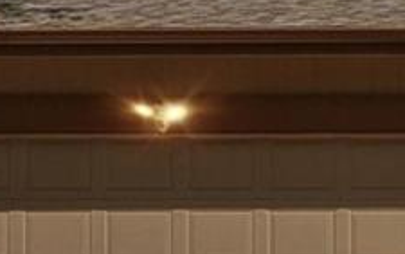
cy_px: 220
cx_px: 812
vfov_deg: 10.9
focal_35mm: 120
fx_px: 1321
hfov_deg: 14.5
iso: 800
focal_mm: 11
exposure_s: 1/4000
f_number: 8
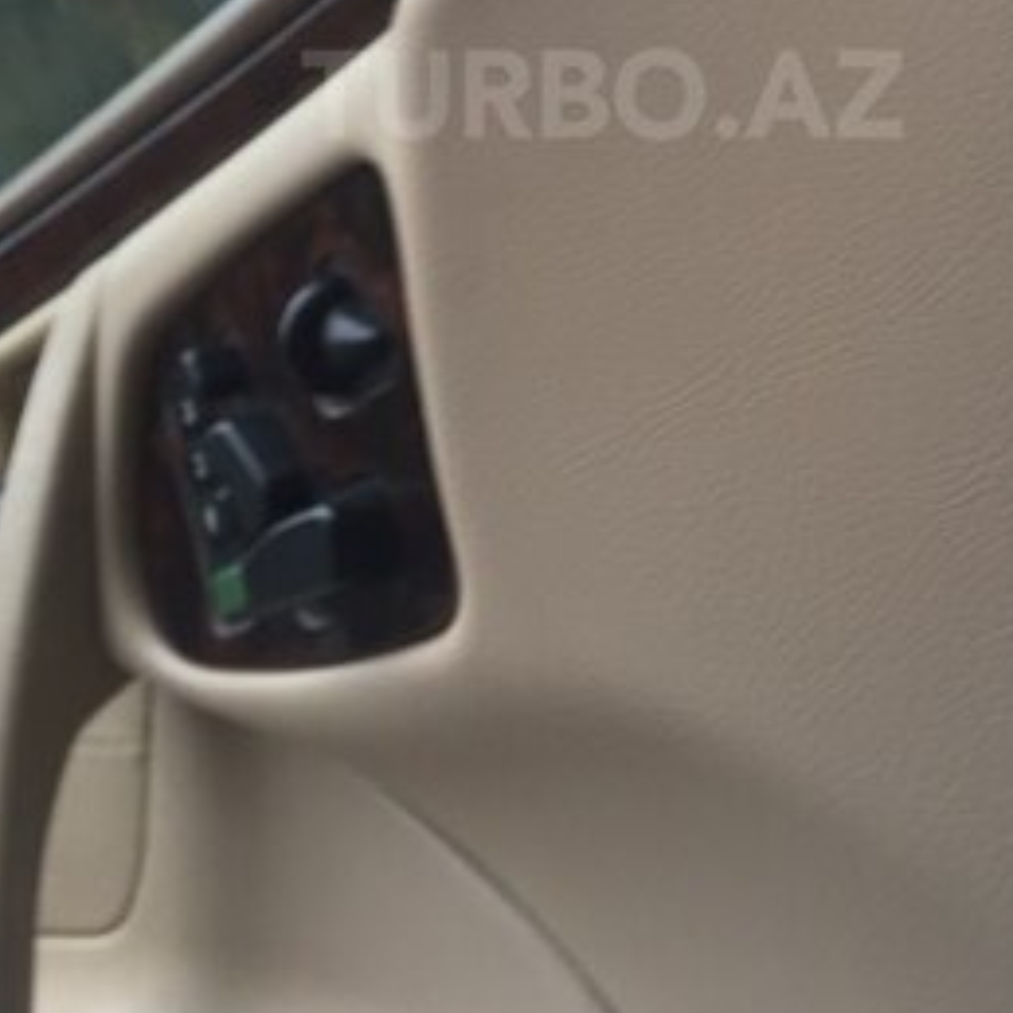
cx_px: 602
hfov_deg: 34.6
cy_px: 94
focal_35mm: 49
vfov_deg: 32.8
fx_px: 1622
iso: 40
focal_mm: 4.15
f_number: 2.2
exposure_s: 1/50
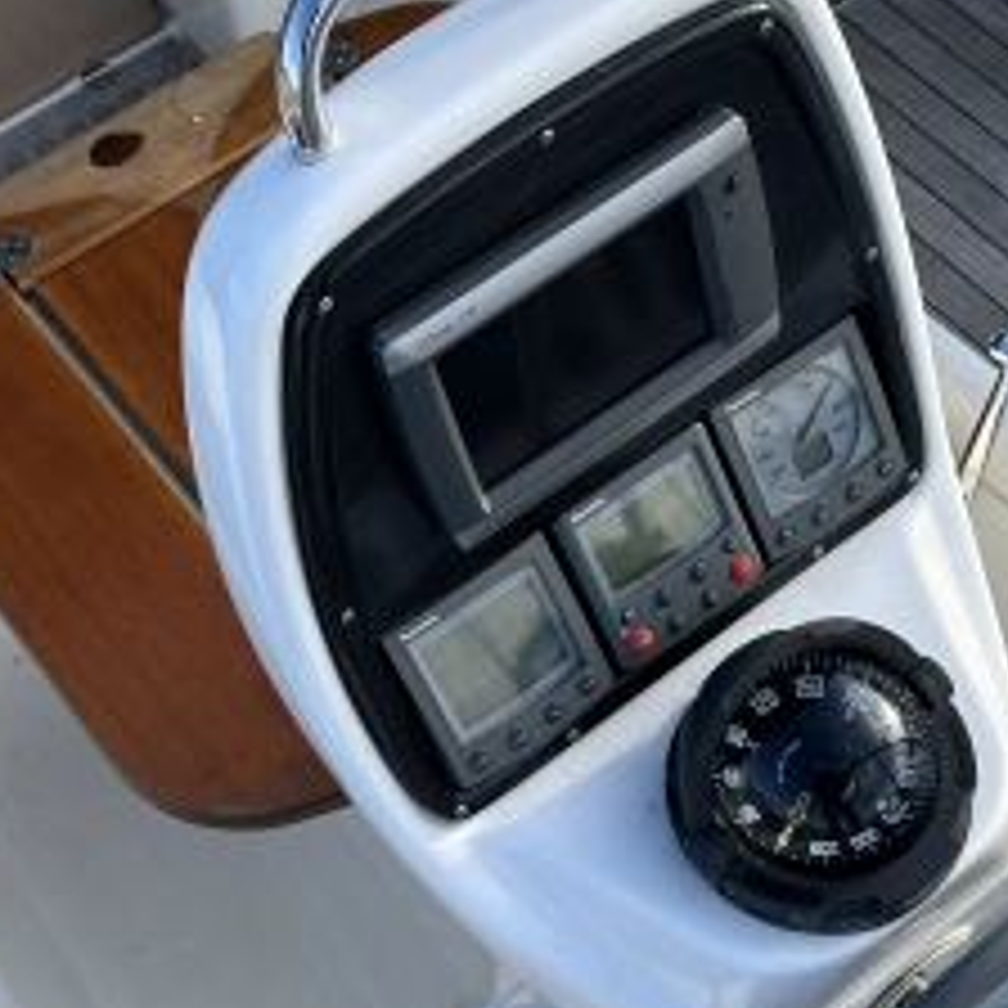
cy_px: 565
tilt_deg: -59.7
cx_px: 531
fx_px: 1713
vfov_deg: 32.8
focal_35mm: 52
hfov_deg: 32.8
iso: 80
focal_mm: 6.86
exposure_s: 1/1083
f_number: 1.78
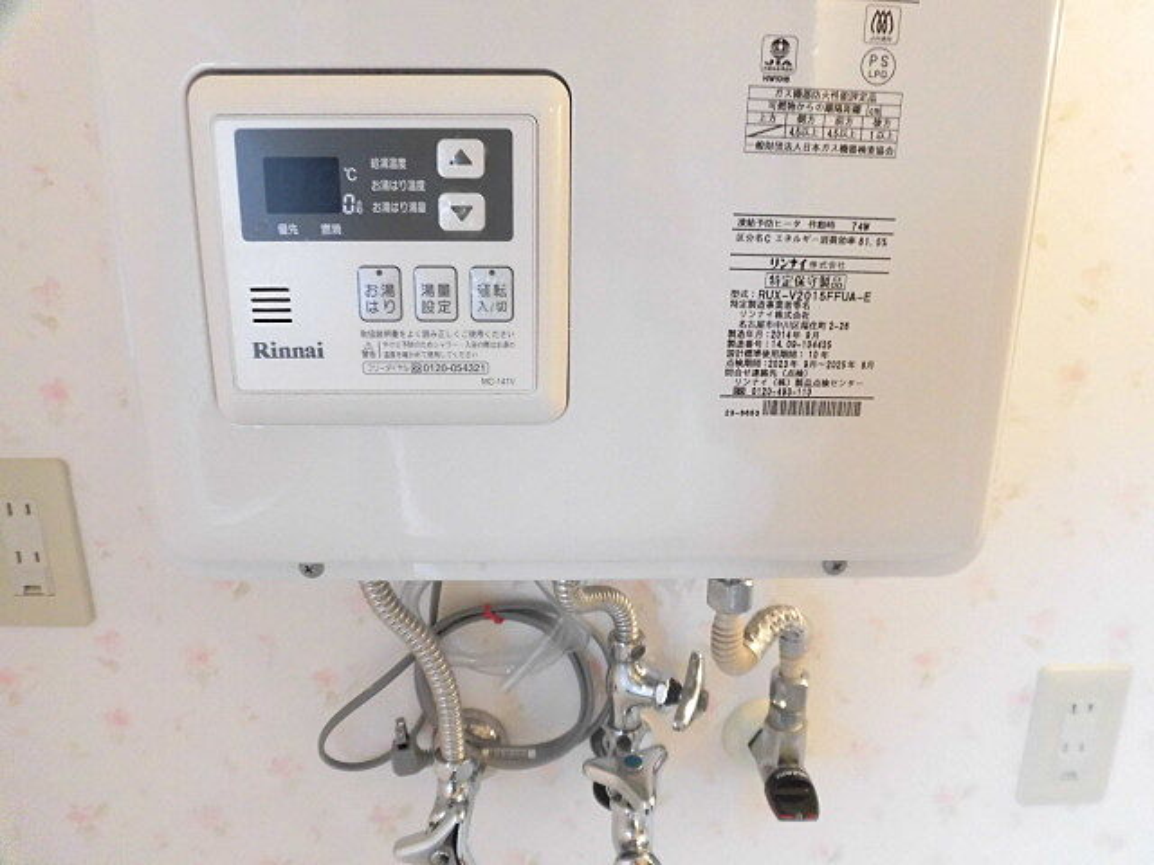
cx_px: 577
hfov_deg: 71.6
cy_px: 432
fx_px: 800
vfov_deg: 56.8
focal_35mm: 24
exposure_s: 1/25
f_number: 3.1
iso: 400
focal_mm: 4.3
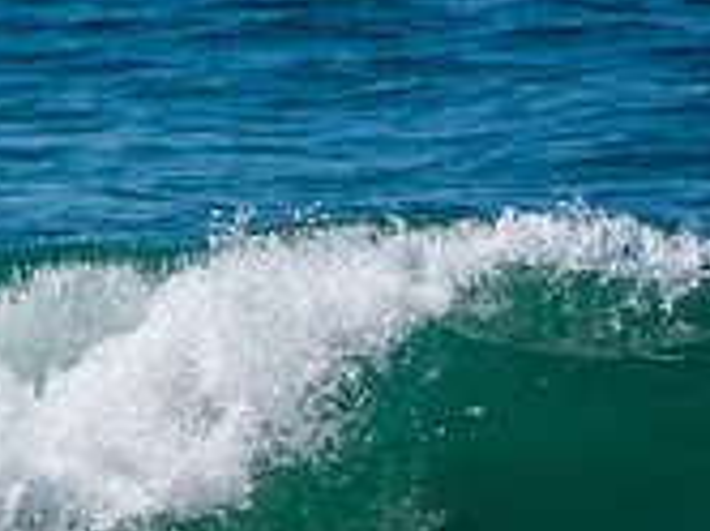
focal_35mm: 2019
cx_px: -299
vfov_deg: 0.7
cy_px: 550
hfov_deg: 1.0
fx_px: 41351
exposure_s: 1/2000
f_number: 5.6
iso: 250
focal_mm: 400
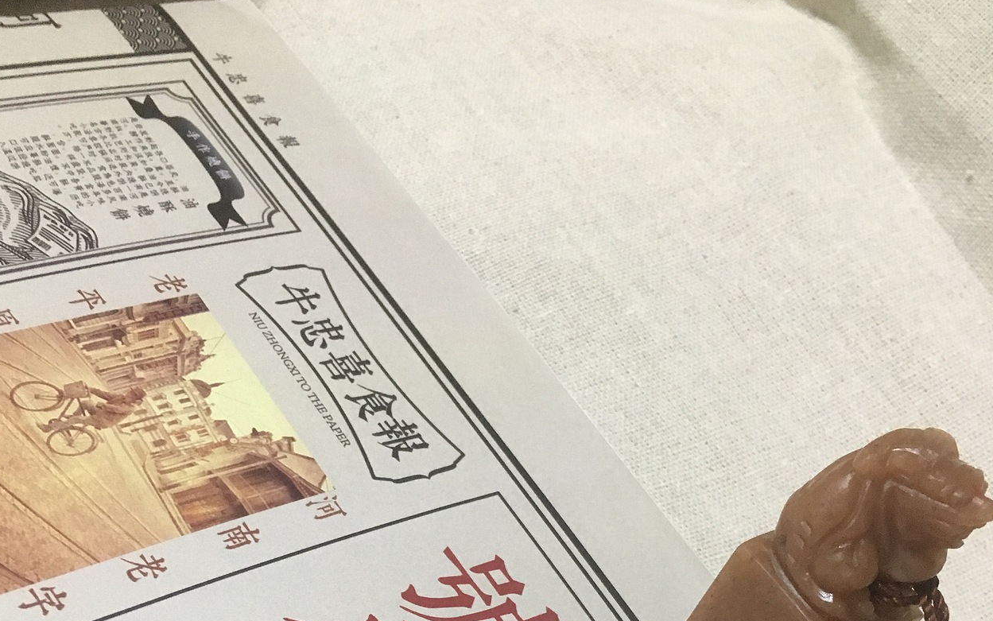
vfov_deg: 28.1
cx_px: 491
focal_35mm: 42
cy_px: 663
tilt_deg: -50.3
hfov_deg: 47.2
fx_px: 1137
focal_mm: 4.15
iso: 200
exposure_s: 1/20
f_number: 2.2
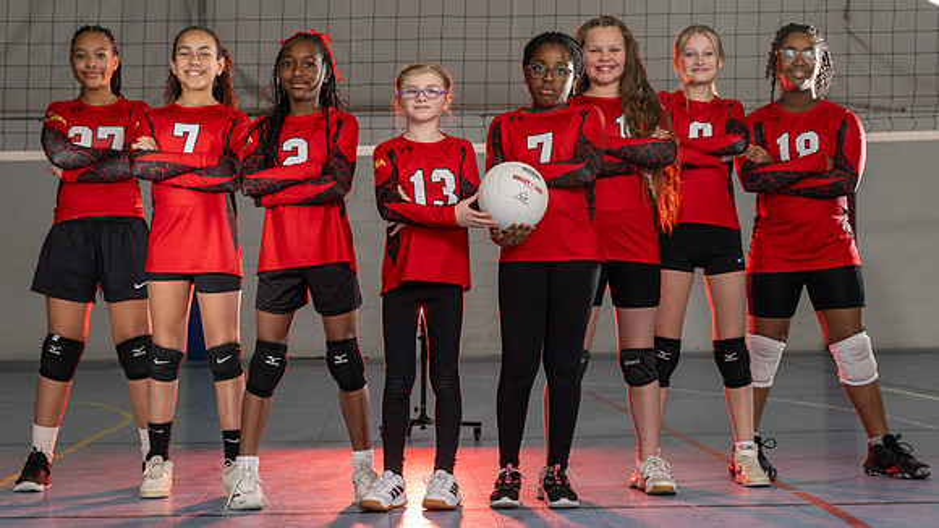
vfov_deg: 15.7
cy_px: 289
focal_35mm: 77
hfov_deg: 27.5
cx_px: 489
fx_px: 1917
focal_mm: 70
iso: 200
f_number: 5.6
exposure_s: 1/100
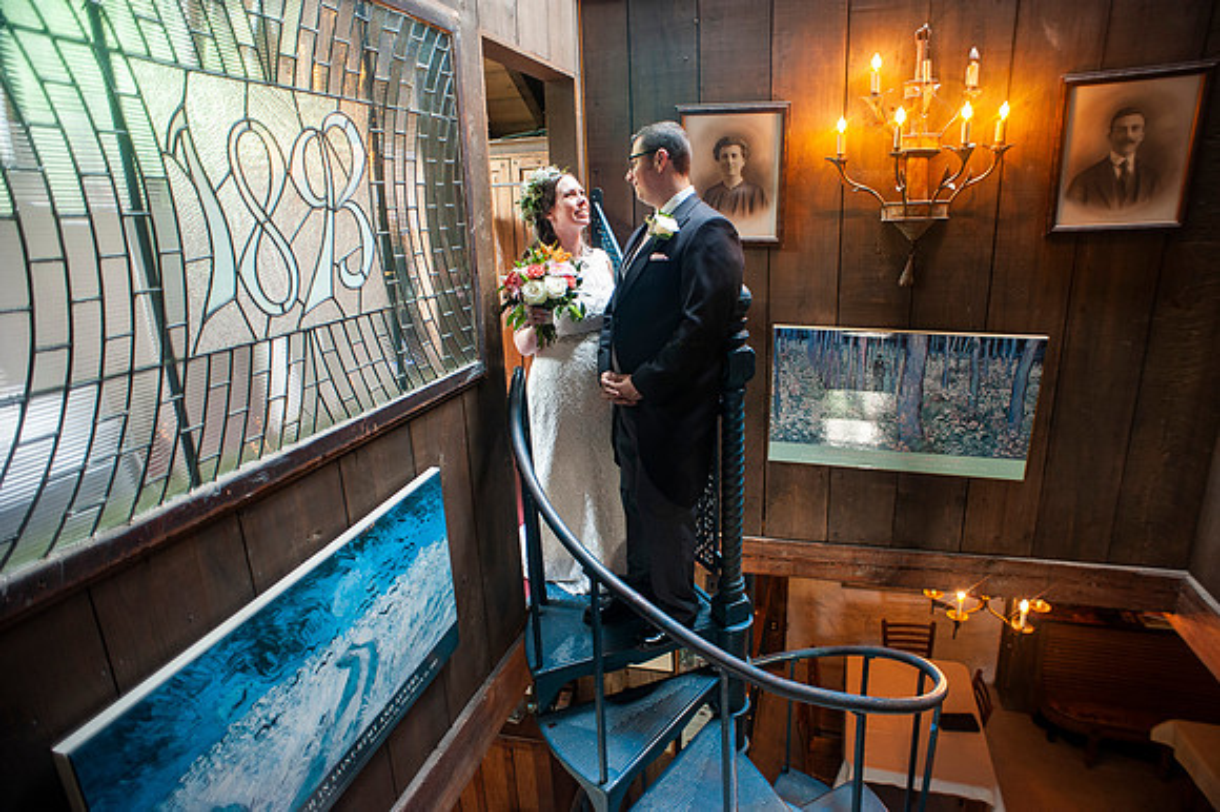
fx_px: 677
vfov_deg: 61.9
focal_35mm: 20
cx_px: 610
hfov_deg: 84.0
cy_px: 406
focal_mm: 20
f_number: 2.8
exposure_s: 1/50
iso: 1000
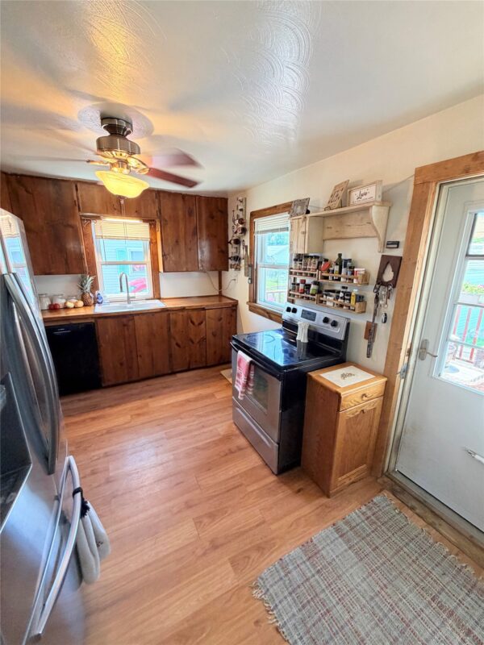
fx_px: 261
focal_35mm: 14
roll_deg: -2.0
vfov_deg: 102.1
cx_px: 242
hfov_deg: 85.7
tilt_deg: -15.2
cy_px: 322
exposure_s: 1/60
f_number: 2.2
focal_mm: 2.22
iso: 200
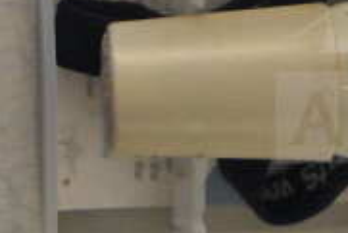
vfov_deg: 6.8
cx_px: 490
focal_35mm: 202
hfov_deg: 9.9
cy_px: 11
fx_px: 1954
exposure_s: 1/60
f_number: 4.8
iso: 9000
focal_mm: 40
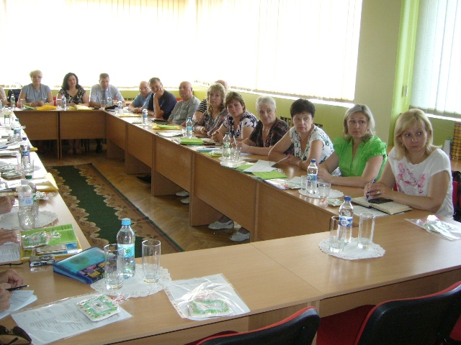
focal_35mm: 36
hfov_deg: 51.4
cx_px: 230
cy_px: 172
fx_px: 479
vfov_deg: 39.7
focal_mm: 5.8
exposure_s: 1/30
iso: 200
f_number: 2.8
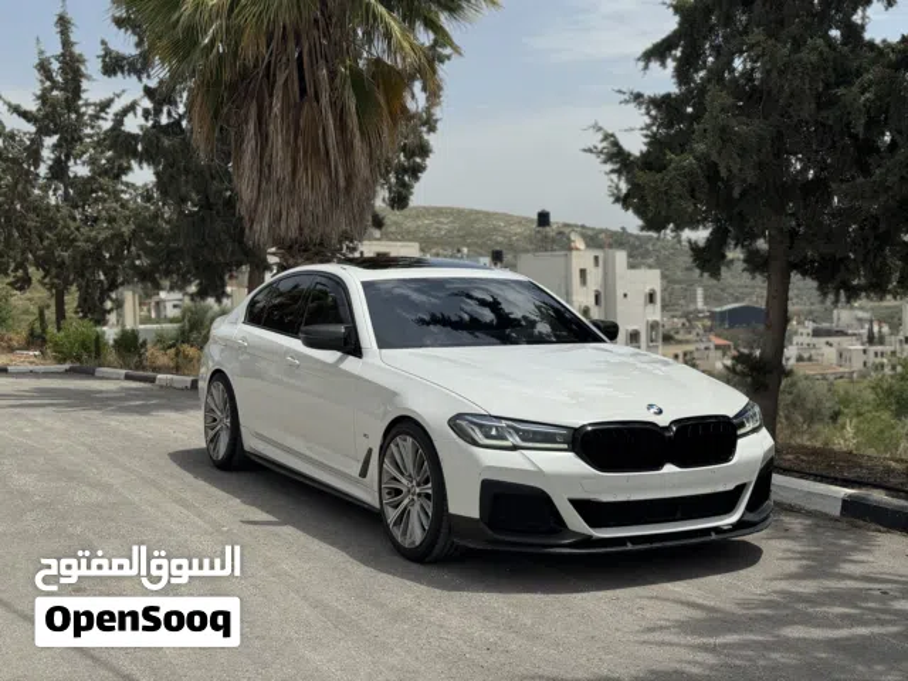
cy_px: 340
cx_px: 454
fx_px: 1259
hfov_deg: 39.7
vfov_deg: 30.3
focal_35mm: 48
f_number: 1.78
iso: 80
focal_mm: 6.76
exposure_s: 1/7937
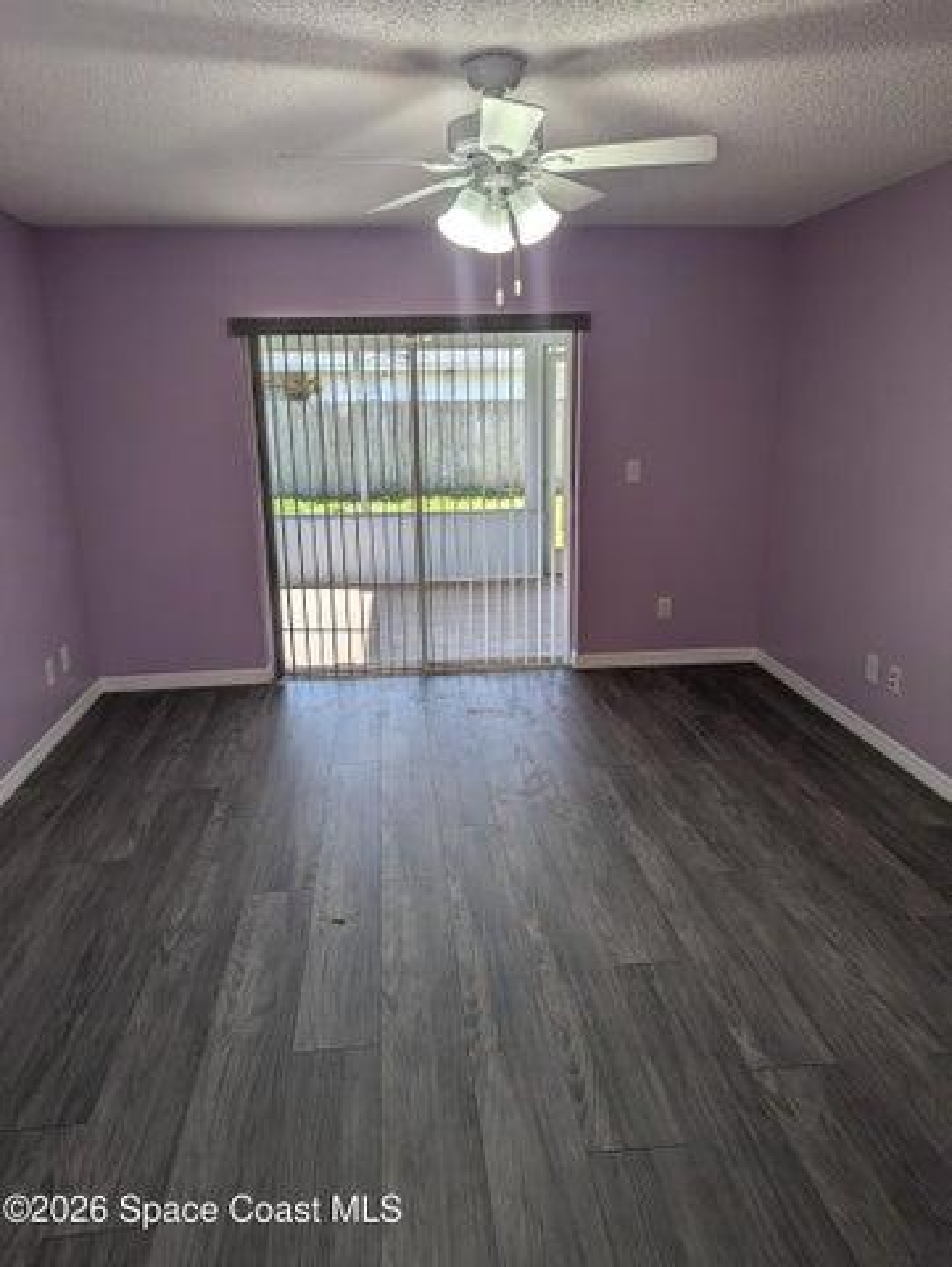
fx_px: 878
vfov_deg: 71.5
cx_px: 476
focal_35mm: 24
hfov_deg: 56.9
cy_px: 634
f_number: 1.85
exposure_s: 1/263
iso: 49
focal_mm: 6.81
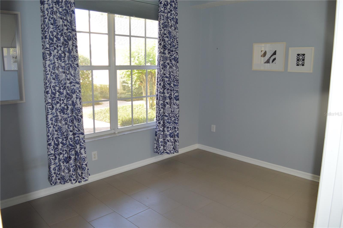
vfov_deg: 47.8
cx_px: 172
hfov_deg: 67.4
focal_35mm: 27
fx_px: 257
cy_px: 114
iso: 400
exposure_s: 1/125
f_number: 4
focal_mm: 18
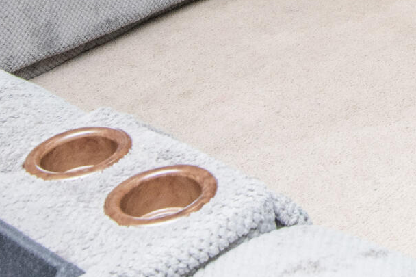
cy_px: -360
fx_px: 913
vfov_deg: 13.4
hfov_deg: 23.1
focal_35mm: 79
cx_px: 524
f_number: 9
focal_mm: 16
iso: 400
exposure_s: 1/125
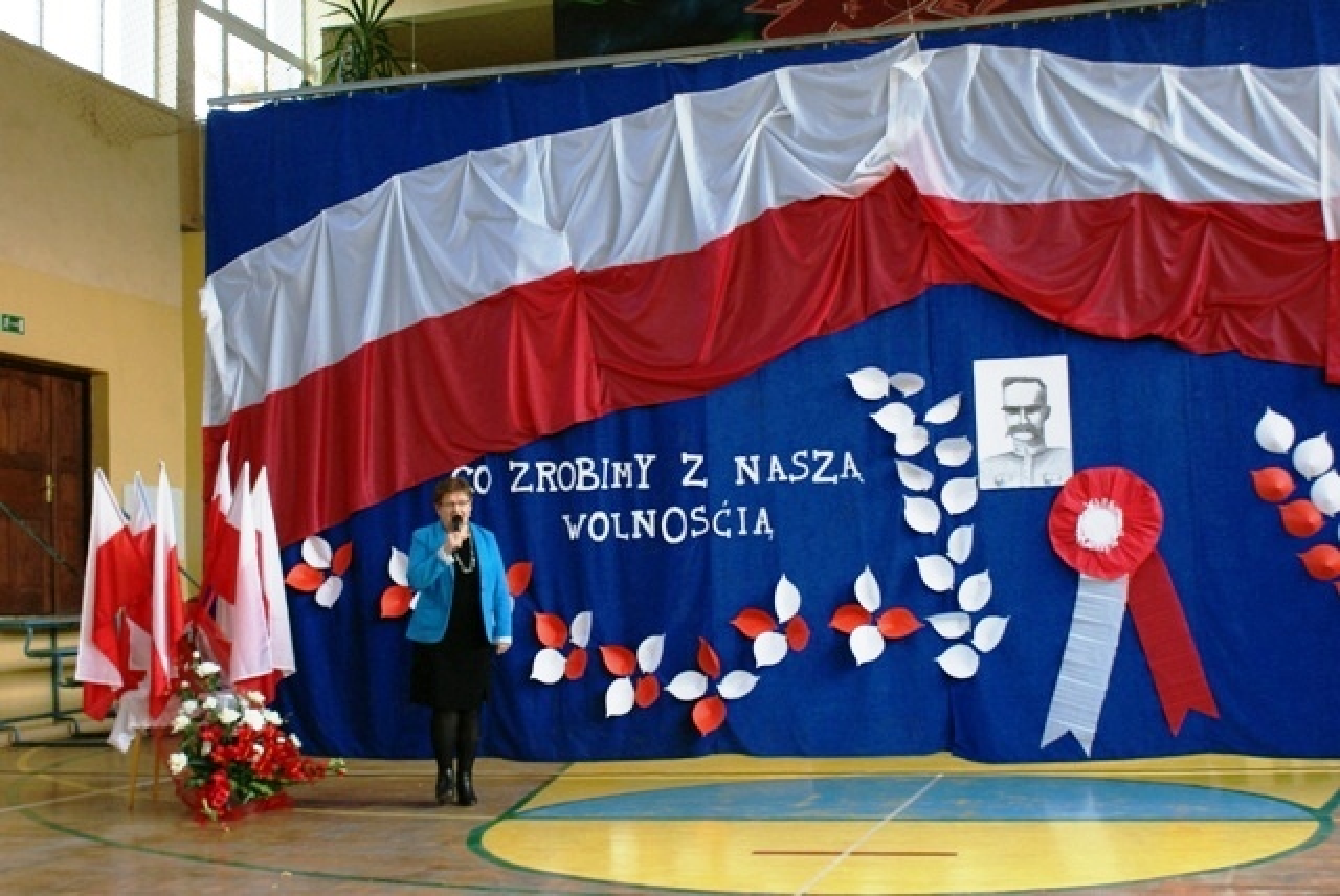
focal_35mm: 42
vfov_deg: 32.0
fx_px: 1565
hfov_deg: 46.4
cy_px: 448
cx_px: 670
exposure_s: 1/60
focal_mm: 28
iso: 400
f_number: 5.6
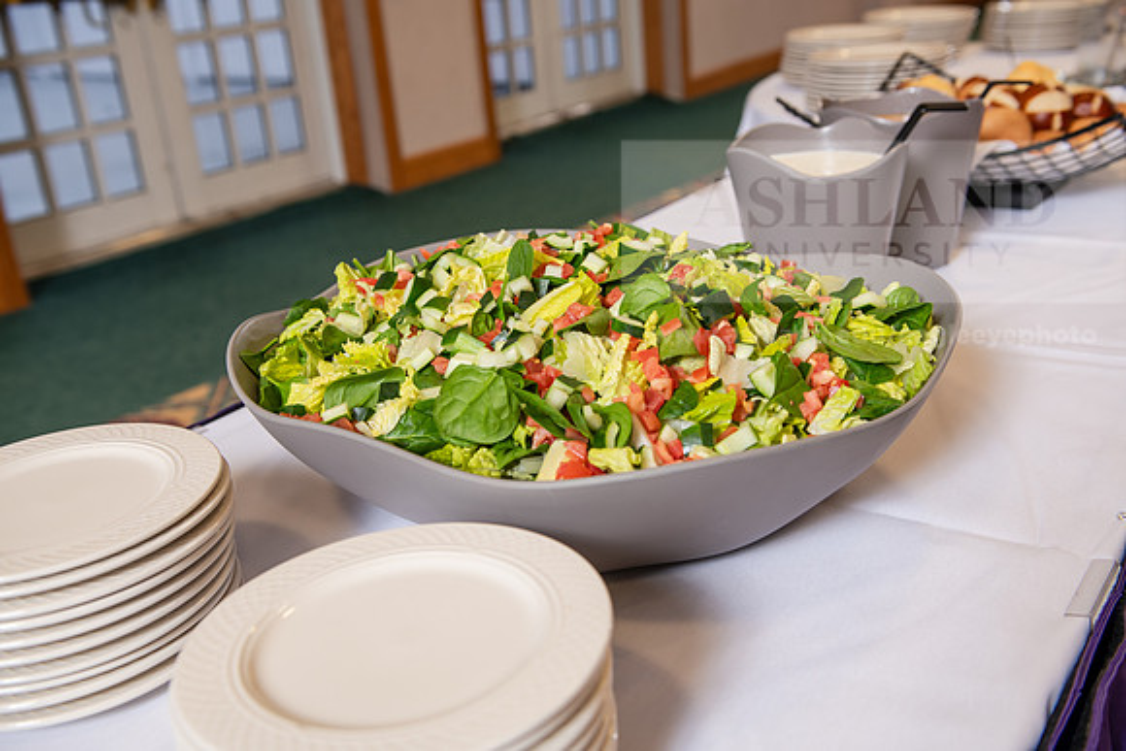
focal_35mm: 38
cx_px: 563
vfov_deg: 35.1
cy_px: 376
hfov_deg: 50.7
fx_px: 1189
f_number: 4
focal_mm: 38
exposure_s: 1/80
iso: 320
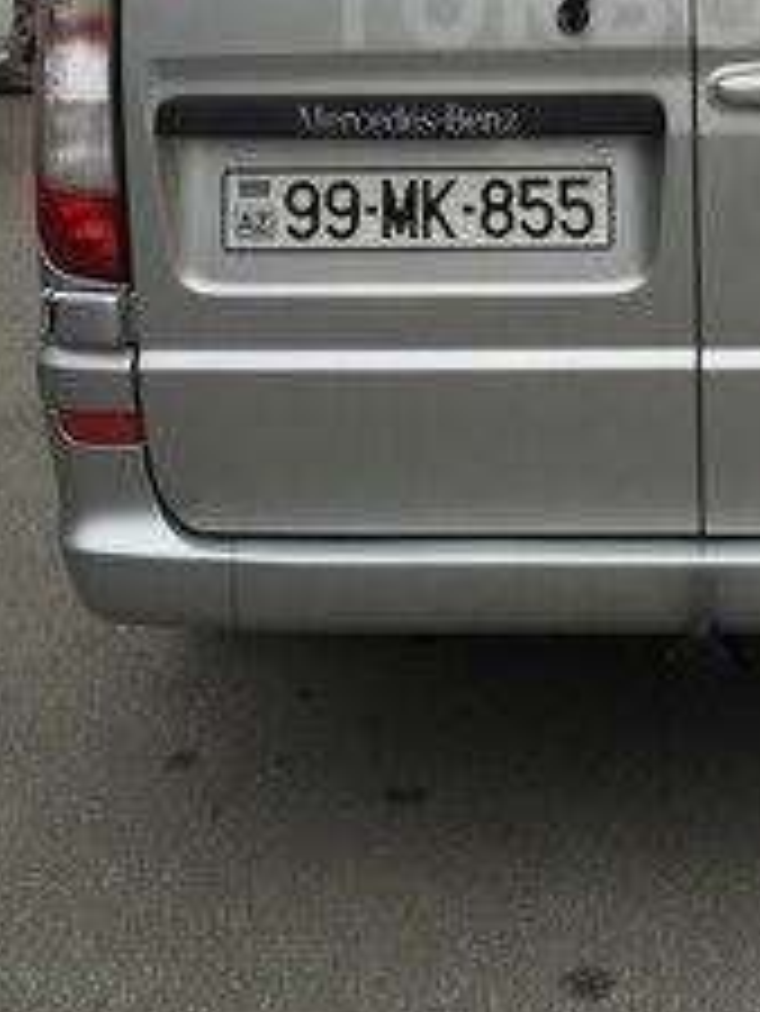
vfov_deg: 28.4
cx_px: 661
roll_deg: +4.2
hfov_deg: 22.5
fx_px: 1872
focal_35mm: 64
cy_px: -4
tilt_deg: -7.4
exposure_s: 1/286
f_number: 2.2
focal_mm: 4.15
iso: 25
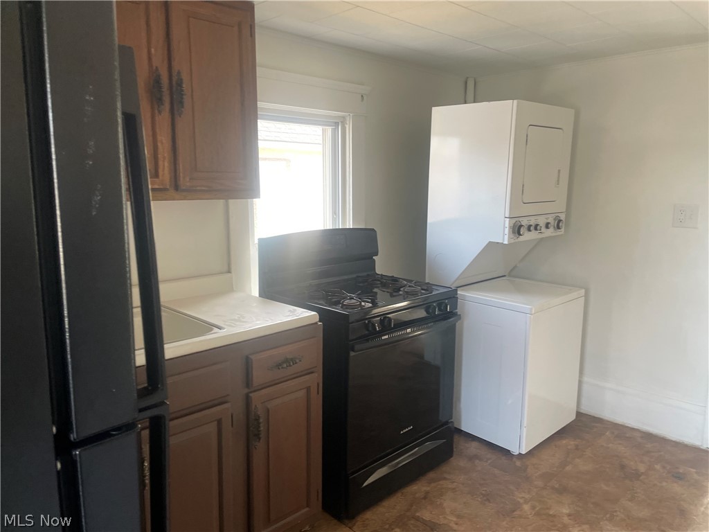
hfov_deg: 67.3
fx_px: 533
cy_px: 266
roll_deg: -0.3
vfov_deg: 53.1
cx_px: 354
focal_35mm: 26
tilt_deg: -8.5
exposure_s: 1/112
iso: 125
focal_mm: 4.2
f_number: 1.6
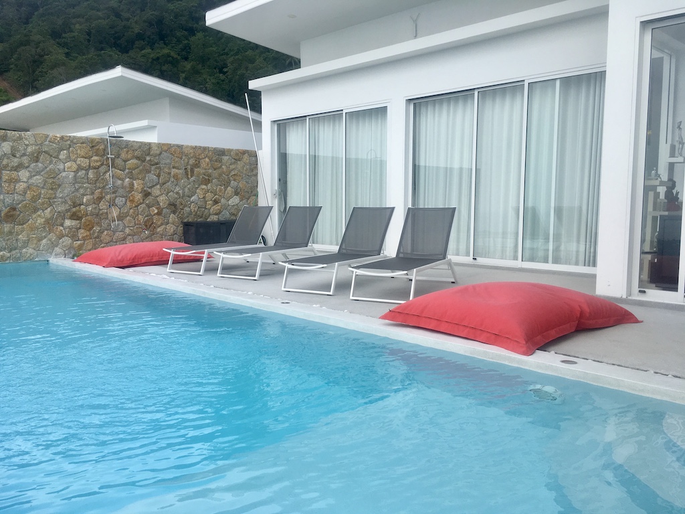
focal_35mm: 29
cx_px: 342
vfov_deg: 48.2
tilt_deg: -6.7
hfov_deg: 61.7
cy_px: 257
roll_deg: -0.4
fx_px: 574
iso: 25
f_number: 2.2
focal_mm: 4.15
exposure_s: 1/986
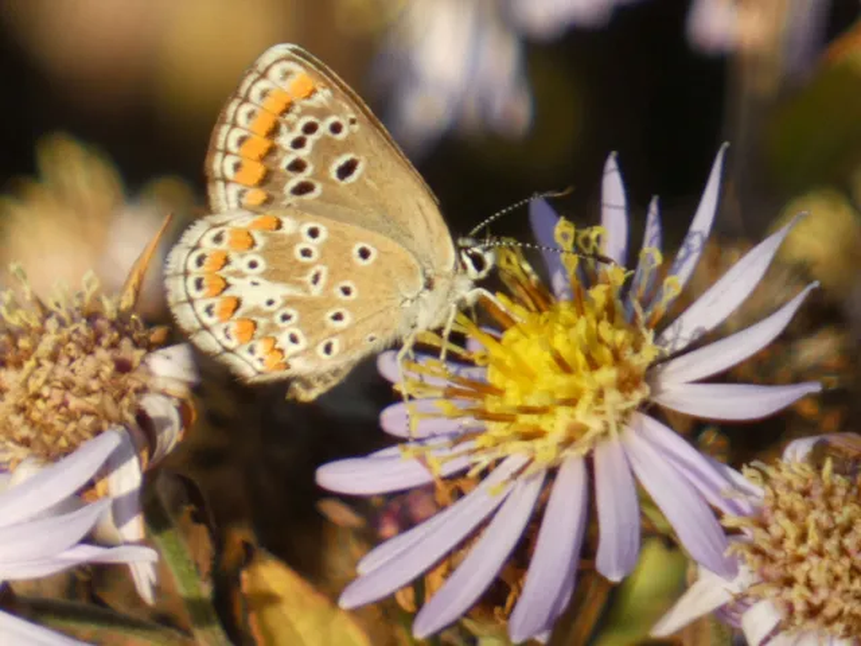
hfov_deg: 1.8
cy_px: 323
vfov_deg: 1.3
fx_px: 27609
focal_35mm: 1110
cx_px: 430
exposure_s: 1/125
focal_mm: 198.9
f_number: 5.7
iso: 100
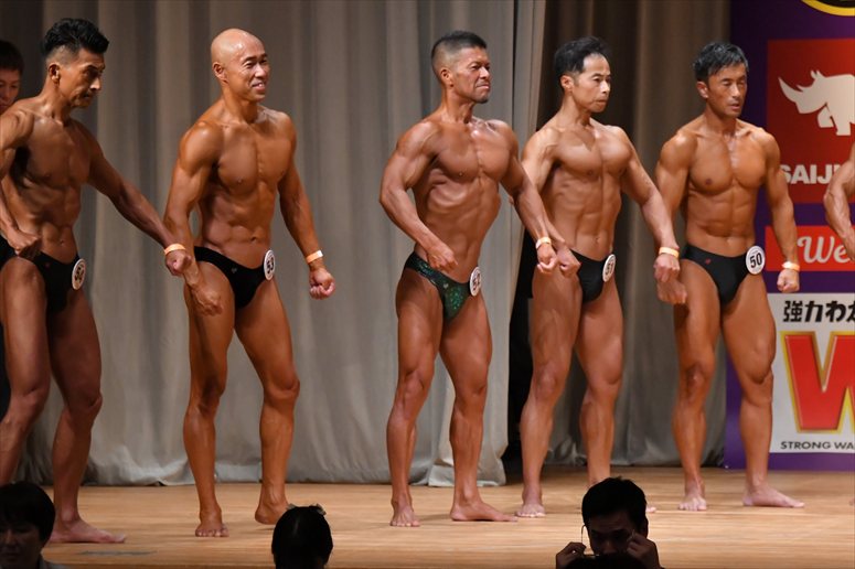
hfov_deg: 7.2
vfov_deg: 4.8
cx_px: 428
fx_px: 6766
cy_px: 284
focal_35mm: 285
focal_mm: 190
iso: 5000
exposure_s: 1/400
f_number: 5.6
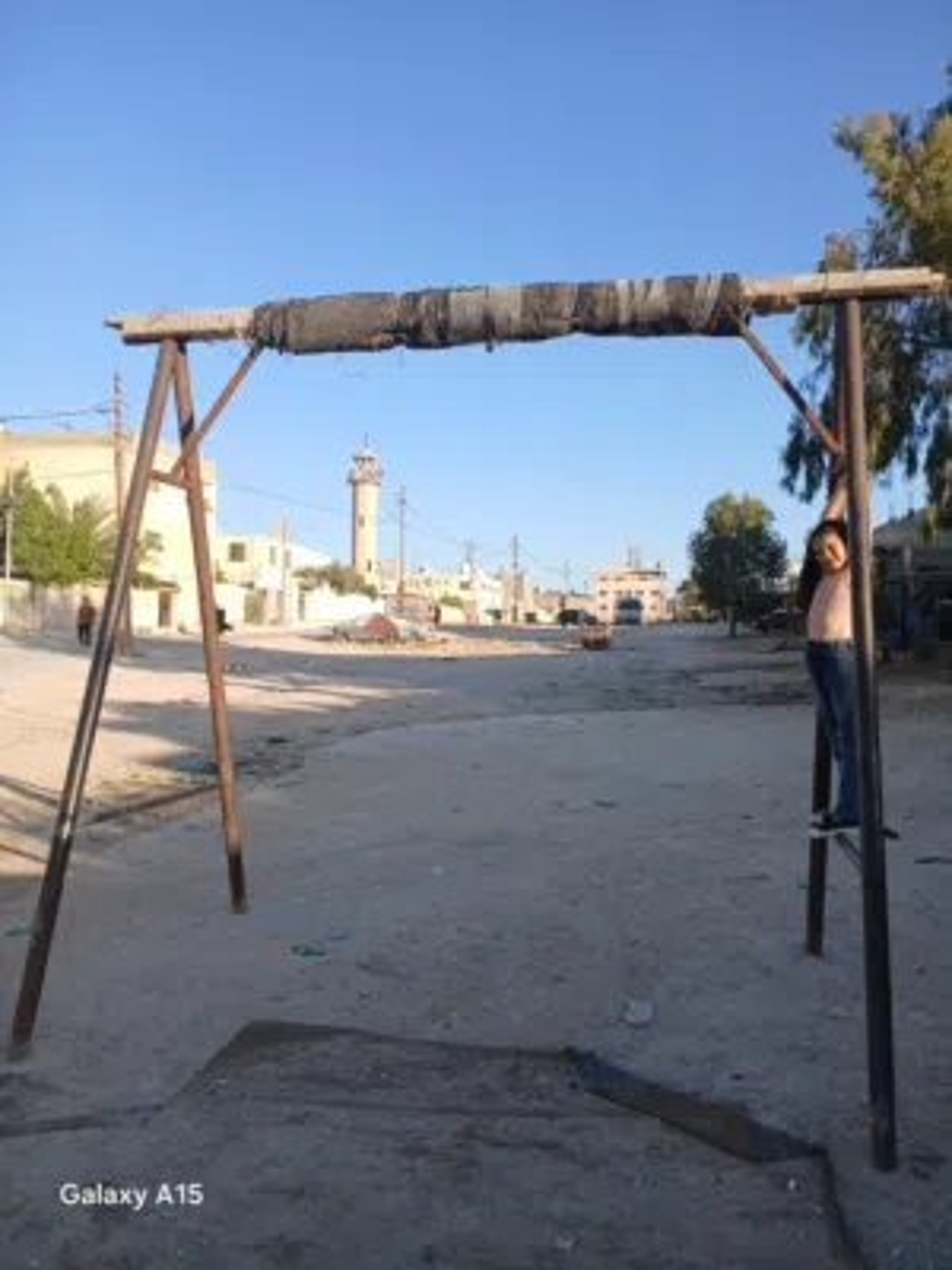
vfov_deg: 67.3
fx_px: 953
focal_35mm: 26
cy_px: 635
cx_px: 476
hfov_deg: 53.1
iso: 20
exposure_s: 1/300
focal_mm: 3.98
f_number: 1.8
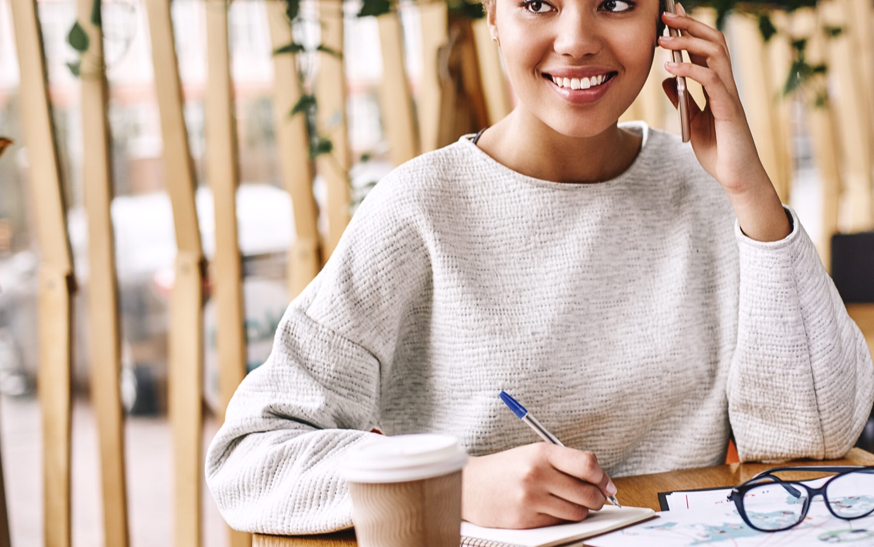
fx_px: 1525
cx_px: 493
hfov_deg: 32.0
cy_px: 185
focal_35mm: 64
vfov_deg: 20.3
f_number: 2.8
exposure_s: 1/100
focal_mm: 50
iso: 500
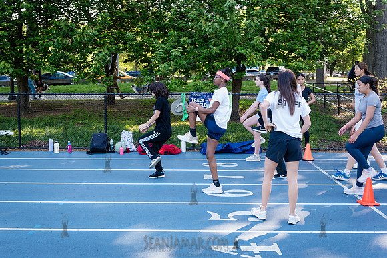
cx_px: 184
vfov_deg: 29.6
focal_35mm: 45
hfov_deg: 43.2
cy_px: 128
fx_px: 489
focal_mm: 42
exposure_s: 1/250
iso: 400
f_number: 4
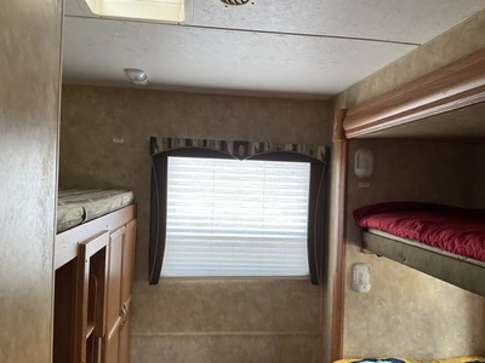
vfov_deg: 48.2
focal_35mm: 29
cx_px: 242
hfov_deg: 61.7
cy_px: 182
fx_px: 406
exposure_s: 1/78
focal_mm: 3
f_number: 1.8
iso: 64
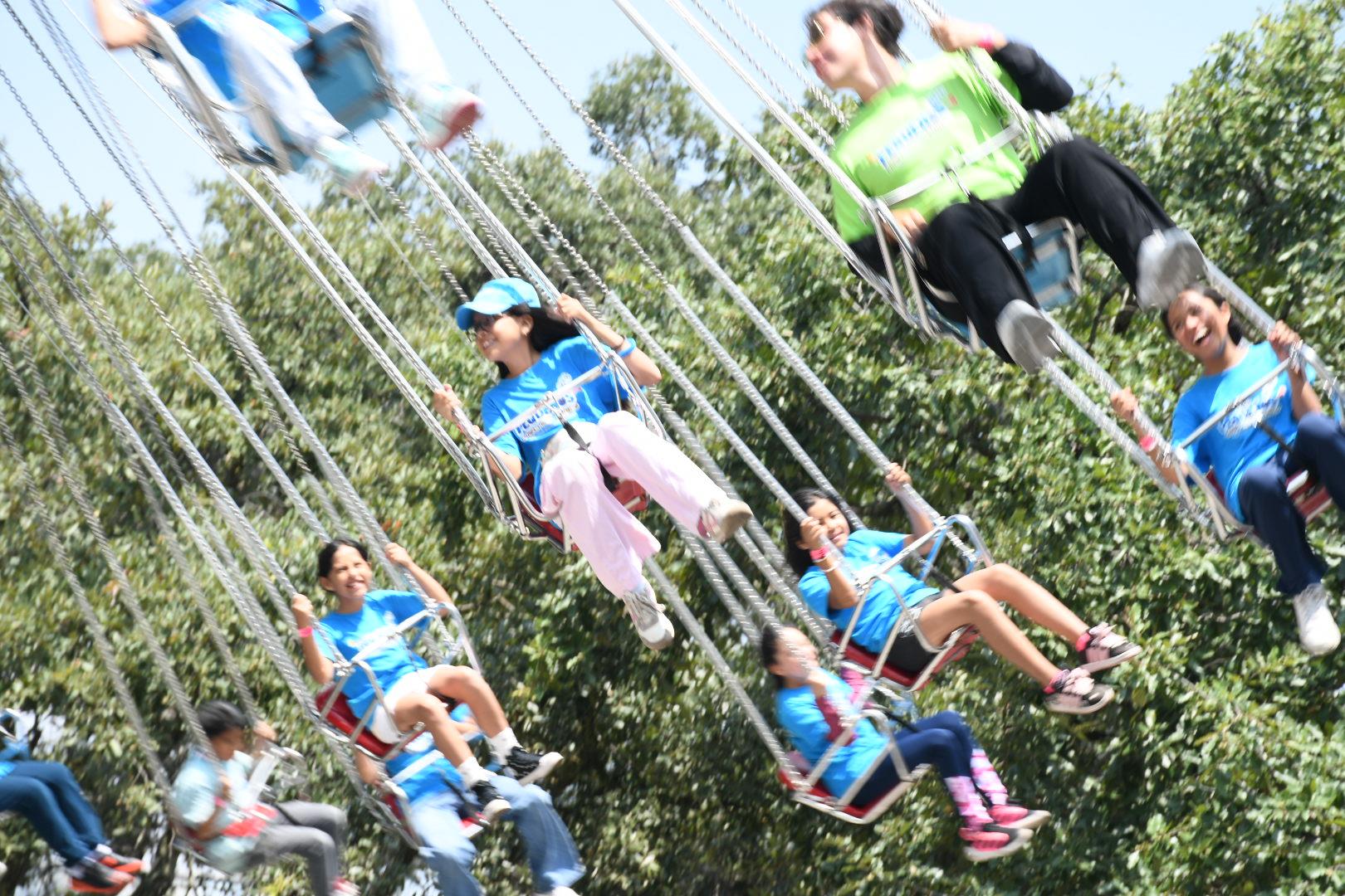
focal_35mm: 142
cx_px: 672
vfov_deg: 9.7
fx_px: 5305
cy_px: 448
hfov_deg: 14.4
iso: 160
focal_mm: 95
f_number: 9
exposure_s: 1/125
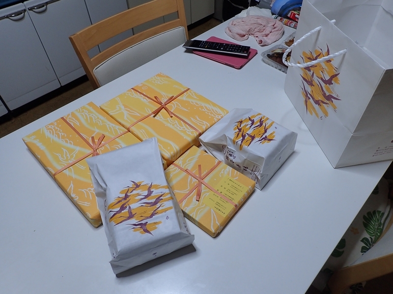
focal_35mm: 25
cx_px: 196
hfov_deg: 69.4
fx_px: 284
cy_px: 147
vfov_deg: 54.9
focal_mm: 4.5
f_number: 2.8
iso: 100
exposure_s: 1/80
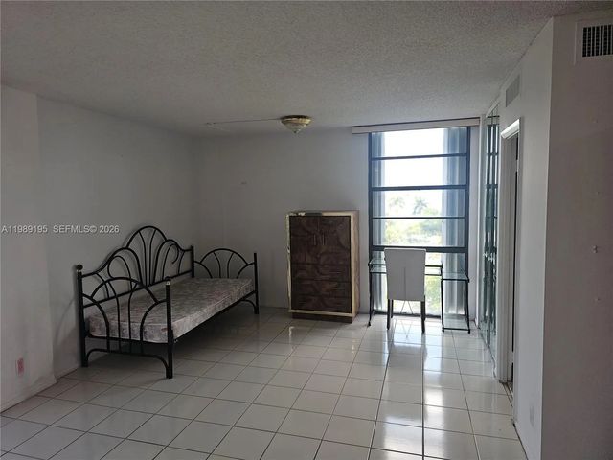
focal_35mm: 23
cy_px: 230
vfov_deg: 58.9
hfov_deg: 73.9
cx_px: 306
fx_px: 407
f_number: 1.7
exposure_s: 1/60
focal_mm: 6.3
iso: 16
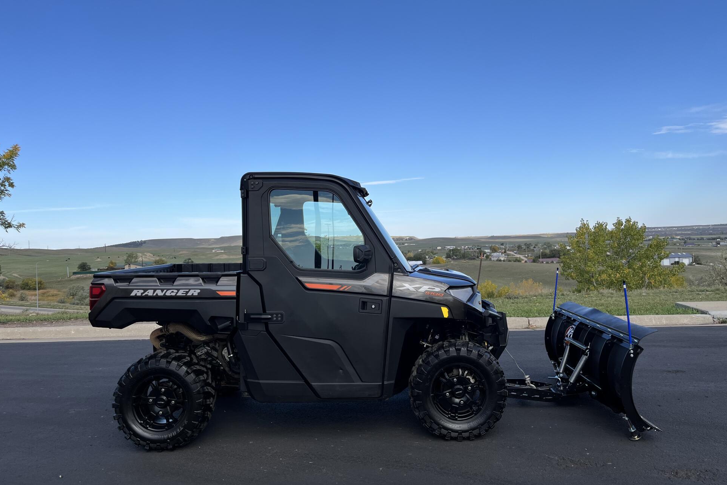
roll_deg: +2.2
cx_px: 374
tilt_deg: -0.6
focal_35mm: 28
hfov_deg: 65.5
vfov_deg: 46.4
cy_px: 222
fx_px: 565
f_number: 1.6
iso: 50
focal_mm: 5.1
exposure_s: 1/3135
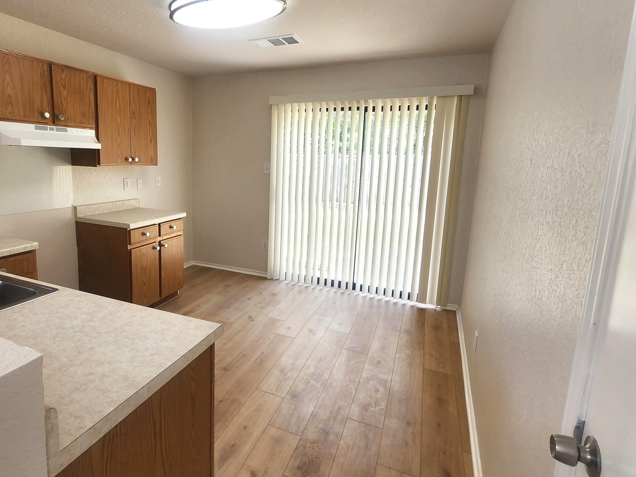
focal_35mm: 18
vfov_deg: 71.4
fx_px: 331
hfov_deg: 86.7
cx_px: 256
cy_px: 212
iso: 50
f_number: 2.2
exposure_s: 1/120
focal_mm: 2.2
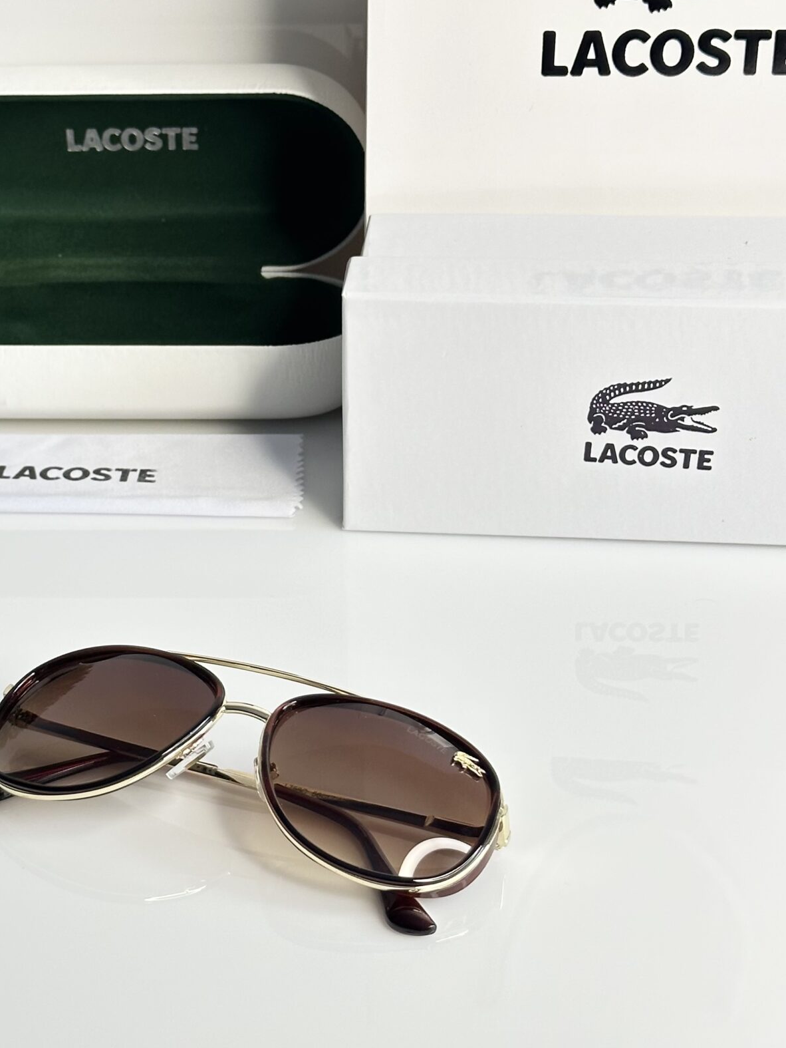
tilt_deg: -30.3
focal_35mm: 78
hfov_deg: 18.8
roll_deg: +2.3
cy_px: 538
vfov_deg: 25.0
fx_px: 2360
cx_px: 201
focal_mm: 6.86
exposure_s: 1/50
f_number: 1.78
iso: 100
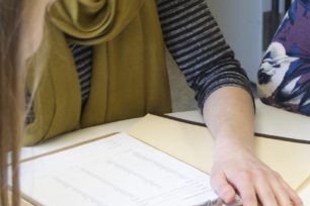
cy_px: 13
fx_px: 1330
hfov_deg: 13.3
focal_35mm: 154
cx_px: 197
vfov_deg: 8.8
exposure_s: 1/30
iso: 400
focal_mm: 35
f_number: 4.8
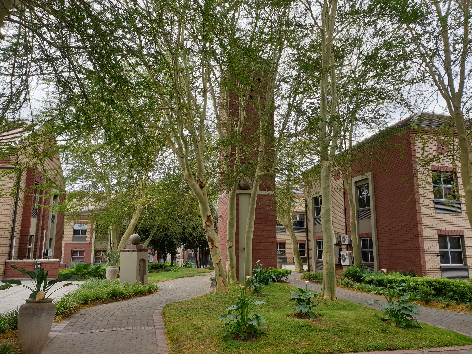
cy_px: 177
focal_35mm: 26
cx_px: 236
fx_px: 355
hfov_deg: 67.3
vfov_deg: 53.1
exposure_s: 1/432
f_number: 2.4
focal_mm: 4.3
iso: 50
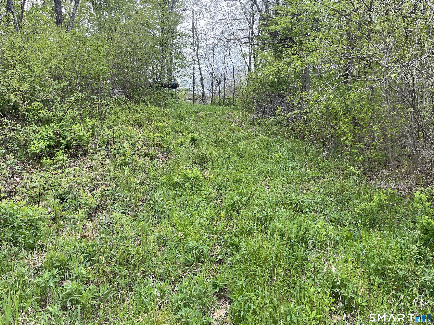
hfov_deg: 67.3
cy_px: 162
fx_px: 326
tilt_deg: -2.5
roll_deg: -3.8
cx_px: 217
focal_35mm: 26
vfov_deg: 53.1
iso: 50
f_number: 1.6
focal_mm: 5.1
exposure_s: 1/437
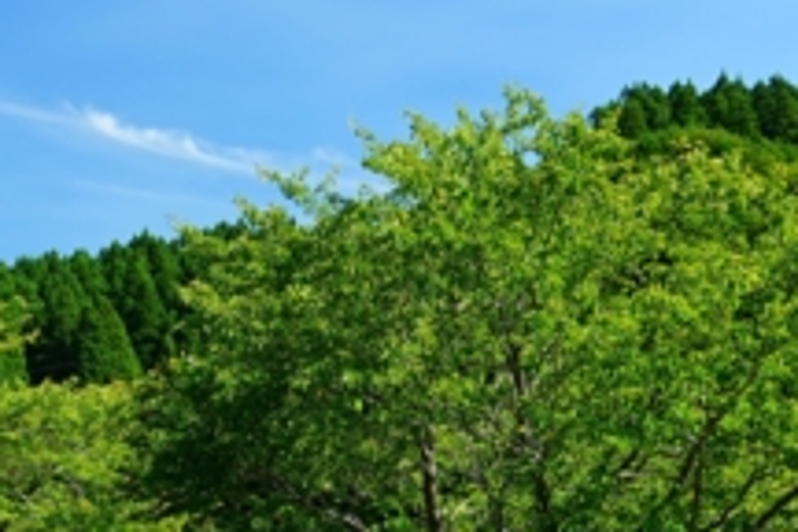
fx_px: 1973
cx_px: 207
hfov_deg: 22.7
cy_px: 709
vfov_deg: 14.6
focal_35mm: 89
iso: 100
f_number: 5
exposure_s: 1/125
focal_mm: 24
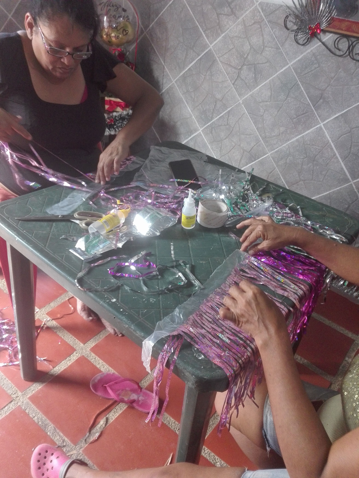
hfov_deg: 51.4
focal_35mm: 27
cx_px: 180
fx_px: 373
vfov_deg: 65.3
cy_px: 239
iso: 280
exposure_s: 1/33
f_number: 2
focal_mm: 3.79
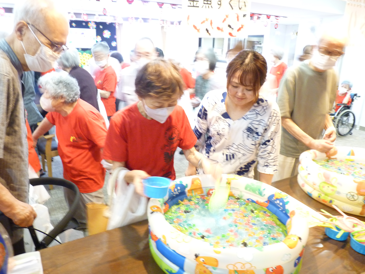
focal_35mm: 27
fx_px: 285
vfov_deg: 51.4
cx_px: 182
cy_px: 137
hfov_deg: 65.3
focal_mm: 4.8
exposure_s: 1/6
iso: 400
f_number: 2.8
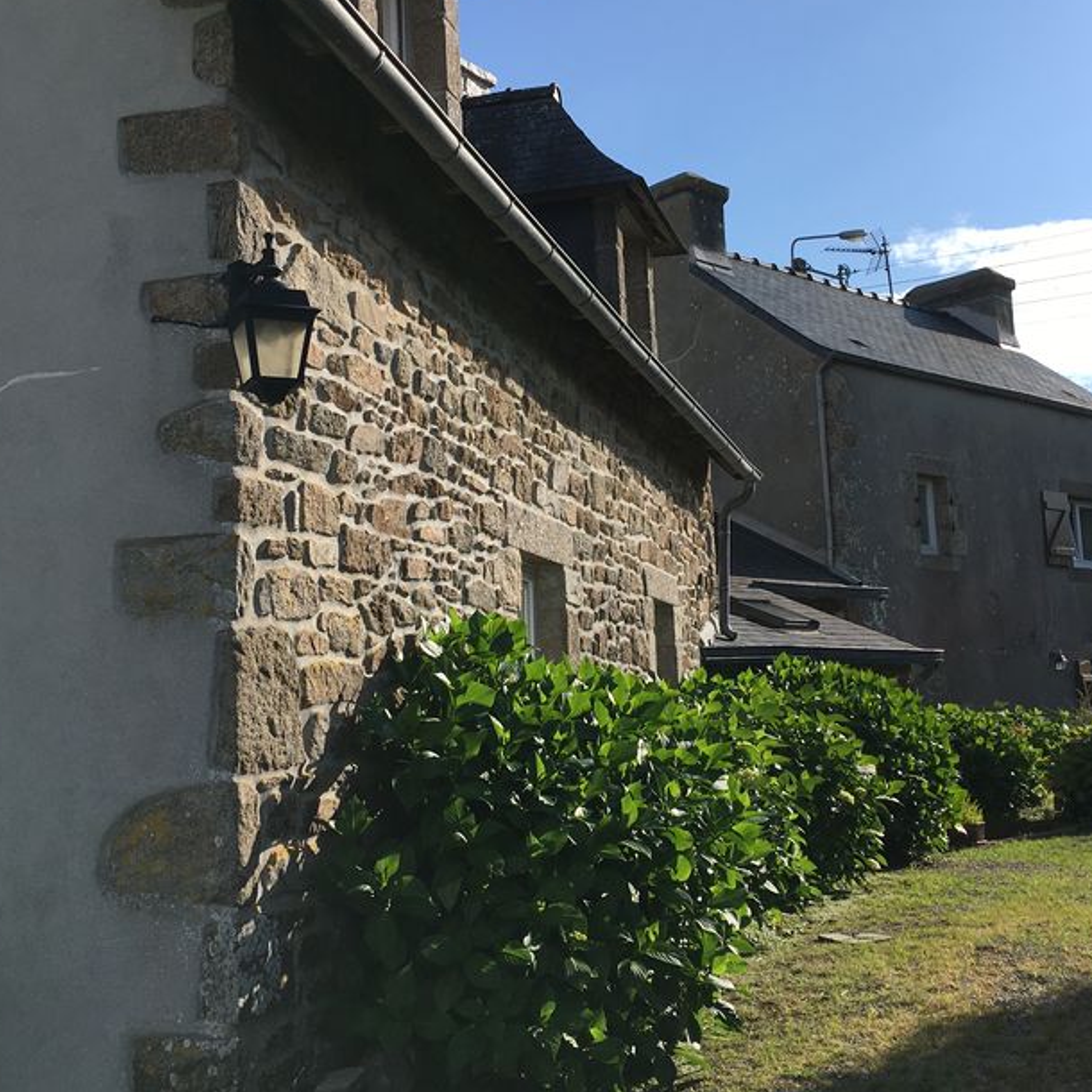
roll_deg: +3.0
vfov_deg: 40.0
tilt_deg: +8.8
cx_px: 582
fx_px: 1499
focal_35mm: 42
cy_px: 505
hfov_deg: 40.0
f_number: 2.2
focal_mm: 4.15
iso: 25
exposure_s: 1/1876
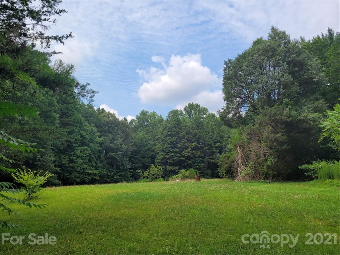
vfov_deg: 53.1
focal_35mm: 26
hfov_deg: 67.3
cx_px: 170
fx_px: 255
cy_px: 128
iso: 40
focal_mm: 5.4
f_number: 1.8
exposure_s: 1/1935
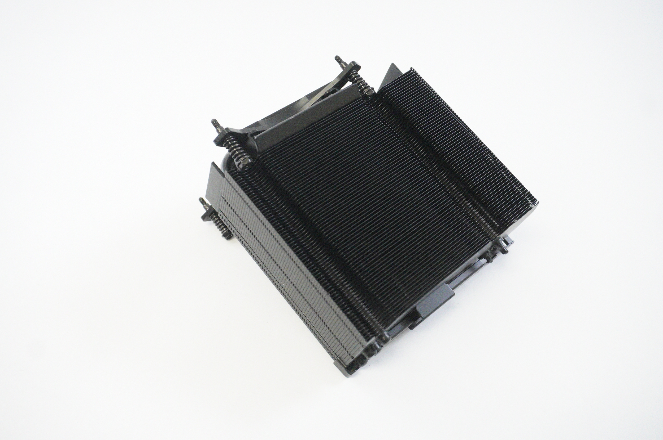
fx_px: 662
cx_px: 332
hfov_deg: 53.2
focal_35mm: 36
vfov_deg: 36.8
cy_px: 220
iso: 8000
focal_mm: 24
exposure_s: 1/250
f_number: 5.6
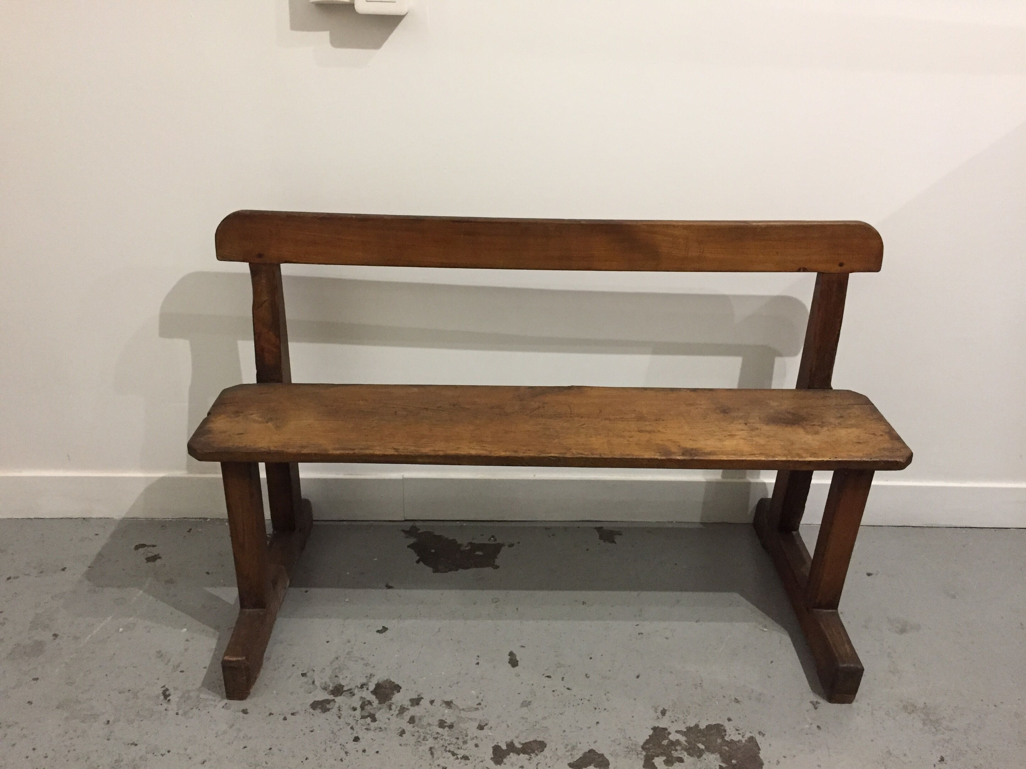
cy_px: 384
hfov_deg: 61.7
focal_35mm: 29
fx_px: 860
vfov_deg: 48.2
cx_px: 513
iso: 250
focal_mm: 4.15
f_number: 2.2
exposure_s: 1/25
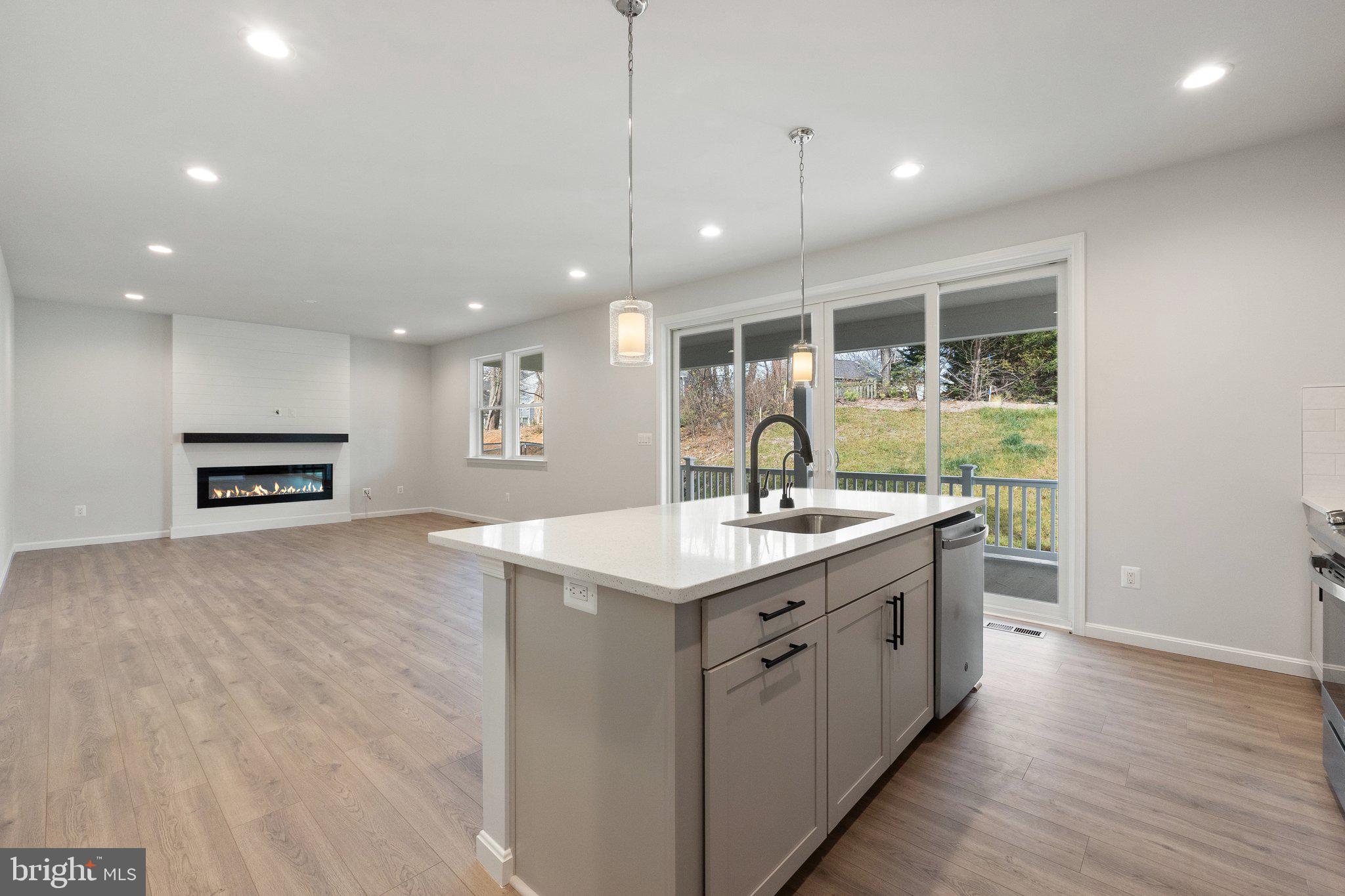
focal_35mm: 15
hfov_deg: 100.4
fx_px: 560
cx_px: 672
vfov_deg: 77.3
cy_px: 448
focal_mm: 10
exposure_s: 1/20
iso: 640
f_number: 8
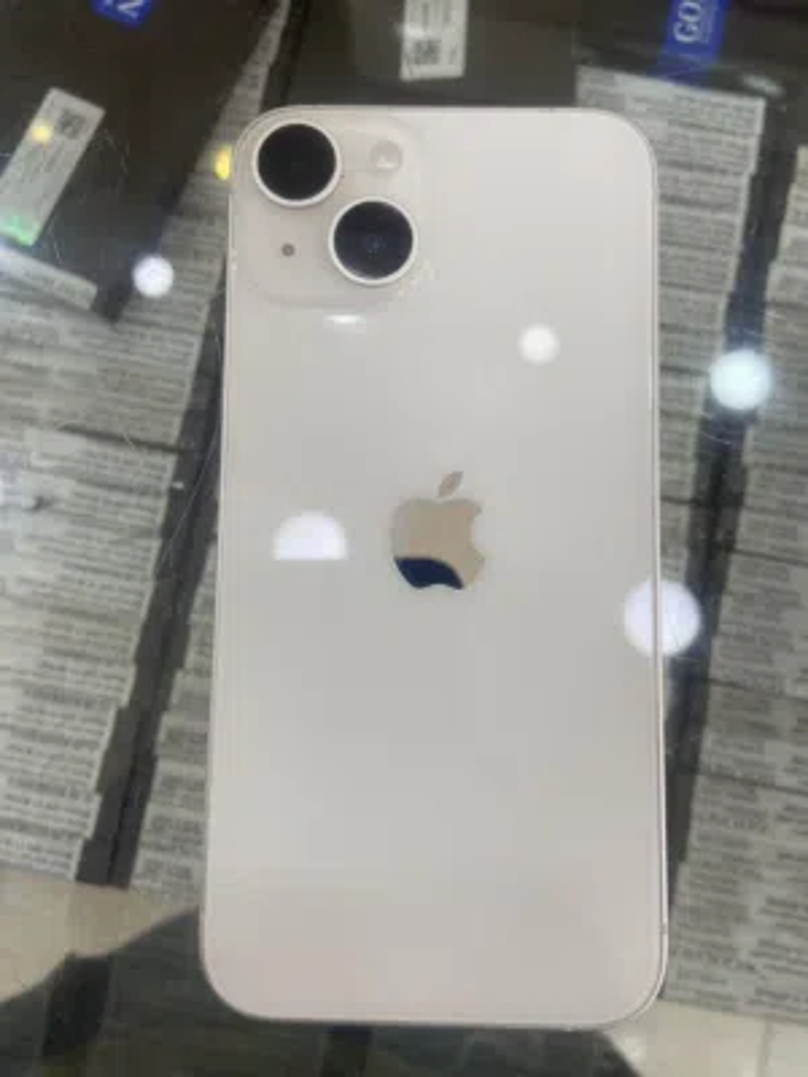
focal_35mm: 26
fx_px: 809
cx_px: 404
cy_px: 538
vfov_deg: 67.3
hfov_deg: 53.1
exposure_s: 1/140
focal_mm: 4.25
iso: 32
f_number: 1.8
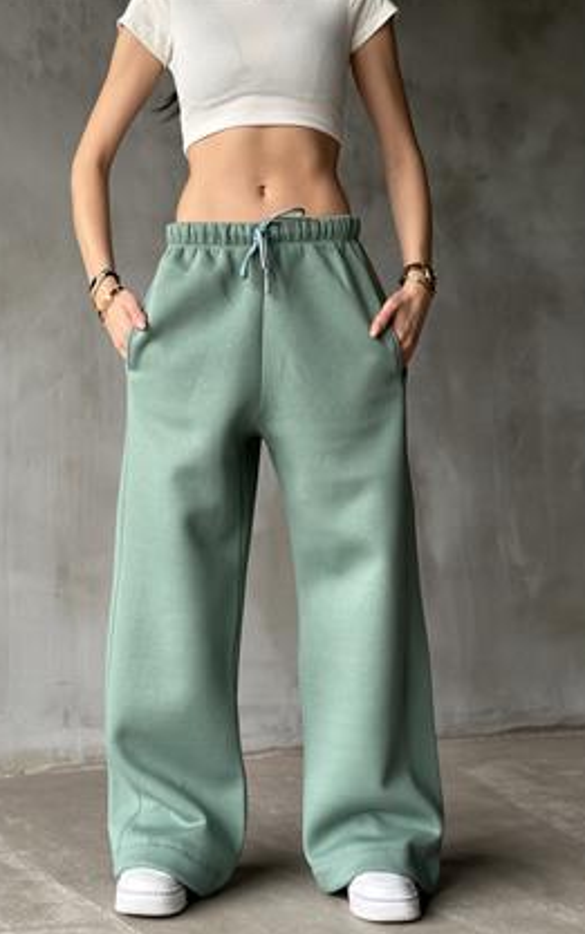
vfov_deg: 38.9
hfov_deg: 24.9
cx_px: 260
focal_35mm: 52
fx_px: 1325
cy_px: 466
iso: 125
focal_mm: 6.86
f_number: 1.78
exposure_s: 1/60
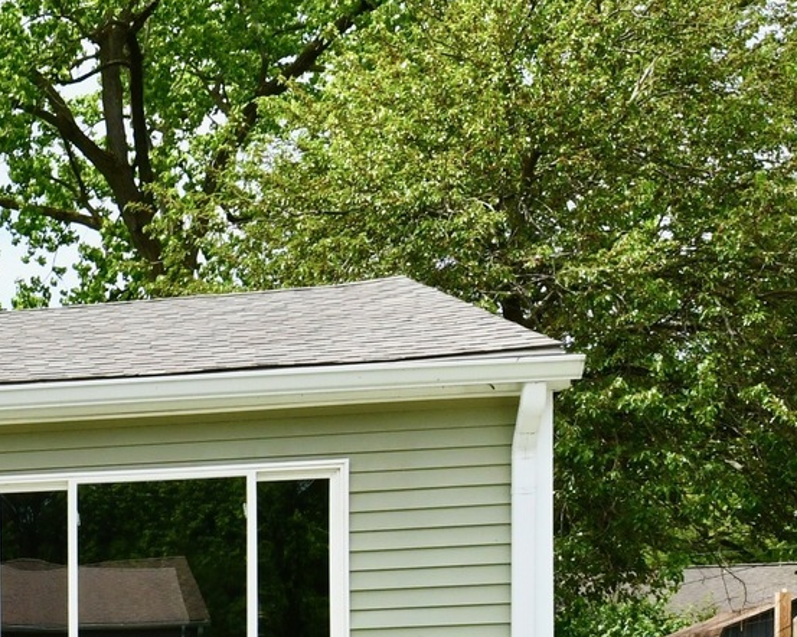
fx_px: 1721
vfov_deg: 19.7
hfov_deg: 20.9
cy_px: 774
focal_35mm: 73
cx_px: -490
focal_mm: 14
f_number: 11
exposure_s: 1/500
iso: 640
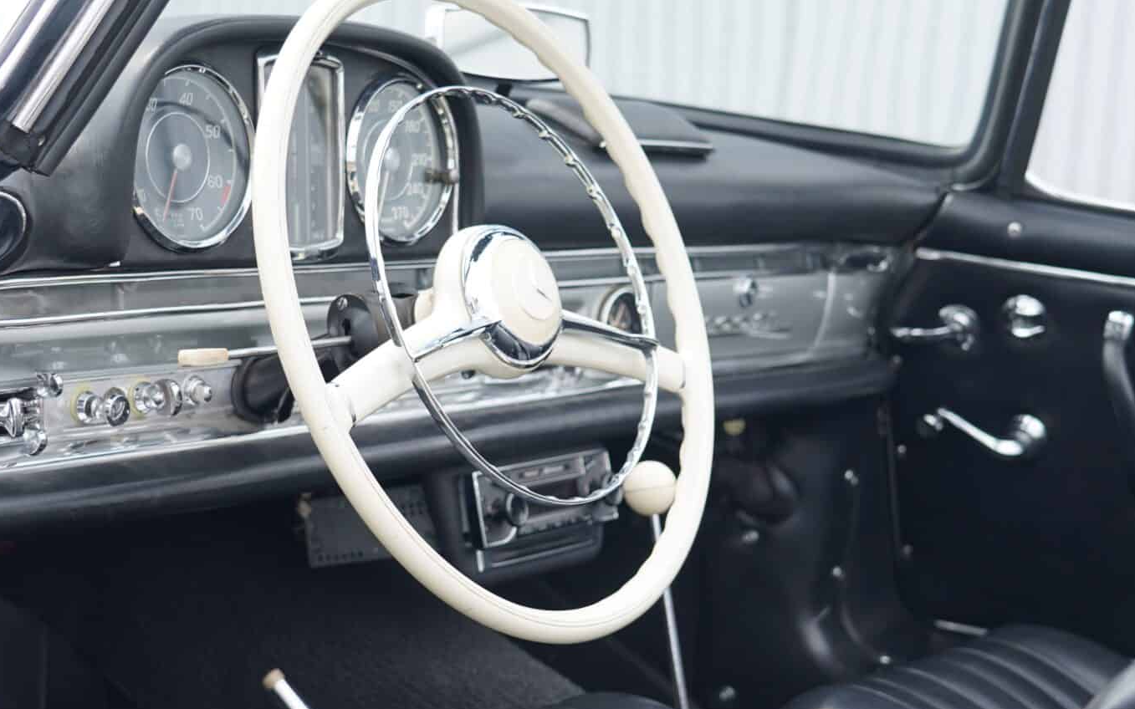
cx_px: 579
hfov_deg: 27.5
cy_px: 405
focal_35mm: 75
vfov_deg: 17.4
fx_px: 2320
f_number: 4.5
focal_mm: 39
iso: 100
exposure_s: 1/80
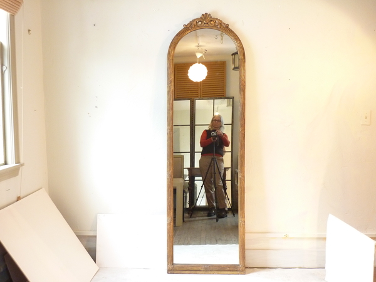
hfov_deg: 44.8
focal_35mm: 42
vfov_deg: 34.3
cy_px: 141
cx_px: 188
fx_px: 456
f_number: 3.7
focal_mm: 6.9
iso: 400
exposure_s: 1/30
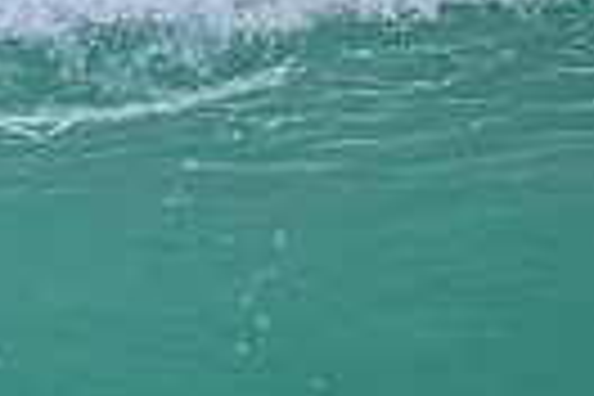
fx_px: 80052
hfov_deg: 0.4
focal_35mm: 4852
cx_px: -905
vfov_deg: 0.3
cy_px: 497
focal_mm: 800
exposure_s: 1/1600
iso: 1800
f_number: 11
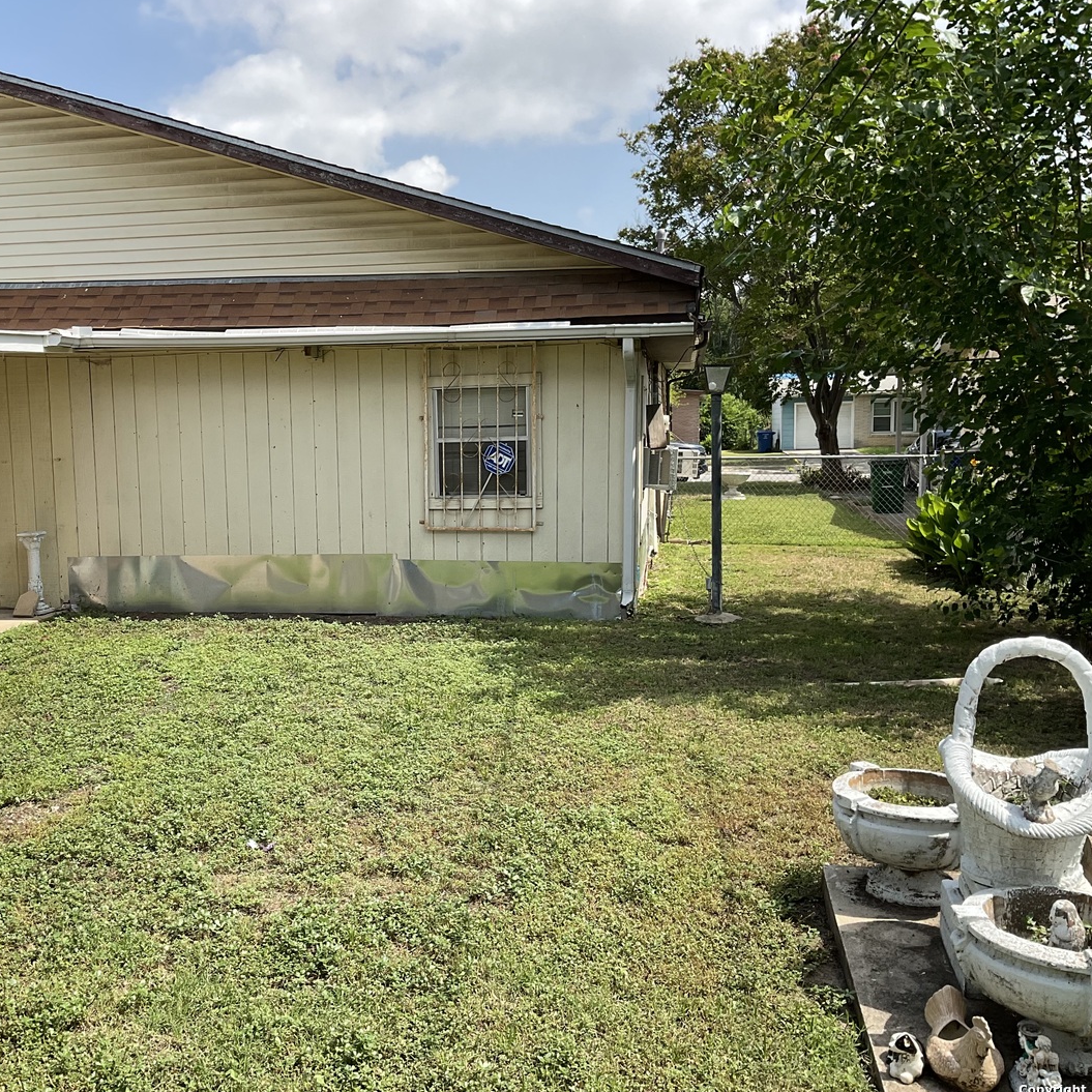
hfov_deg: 46.6
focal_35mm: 35
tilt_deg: -7.0
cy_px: 556
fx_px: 1249
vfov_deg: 47.2
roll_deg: +1.6
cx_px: 383
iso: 16
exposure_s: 1/1195
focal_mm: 3
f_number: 1.8
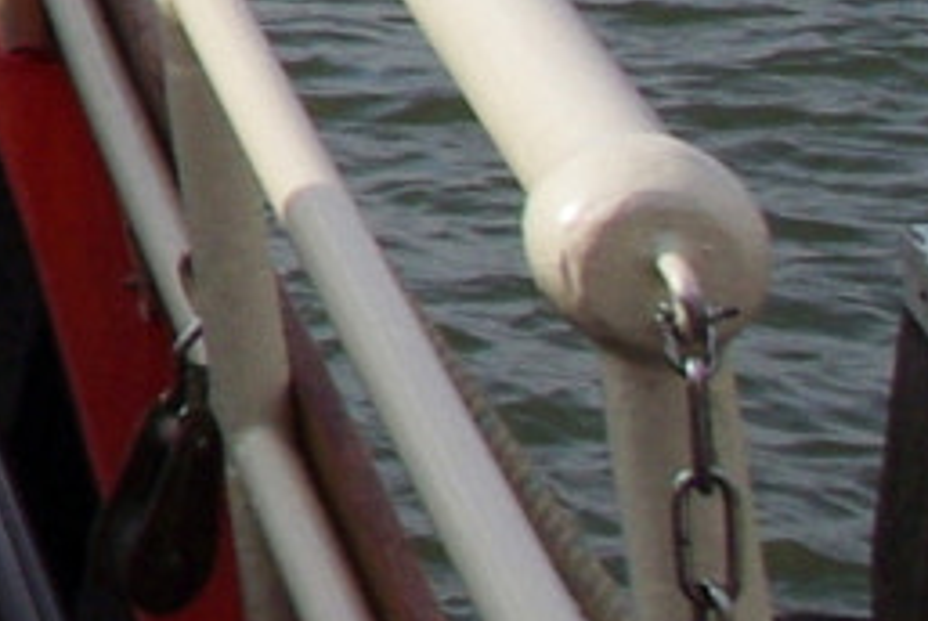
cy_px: -1211
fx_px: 5548
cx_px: -2600
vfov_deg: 6.0
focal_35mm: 215
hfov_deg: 7.3
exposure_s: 1/500
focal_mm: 18
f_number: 11
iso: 400
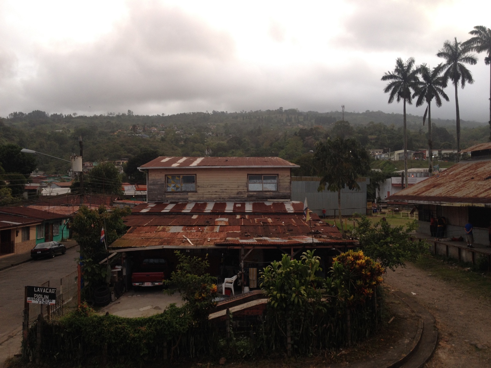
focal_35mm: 35
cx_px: 246
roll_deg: +0.4
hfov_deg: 52.6
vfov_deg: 40.7
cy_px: 184
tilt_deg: -1.7
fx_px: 496
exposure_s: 1/24
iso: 50
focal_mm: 4.28
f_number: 2.4
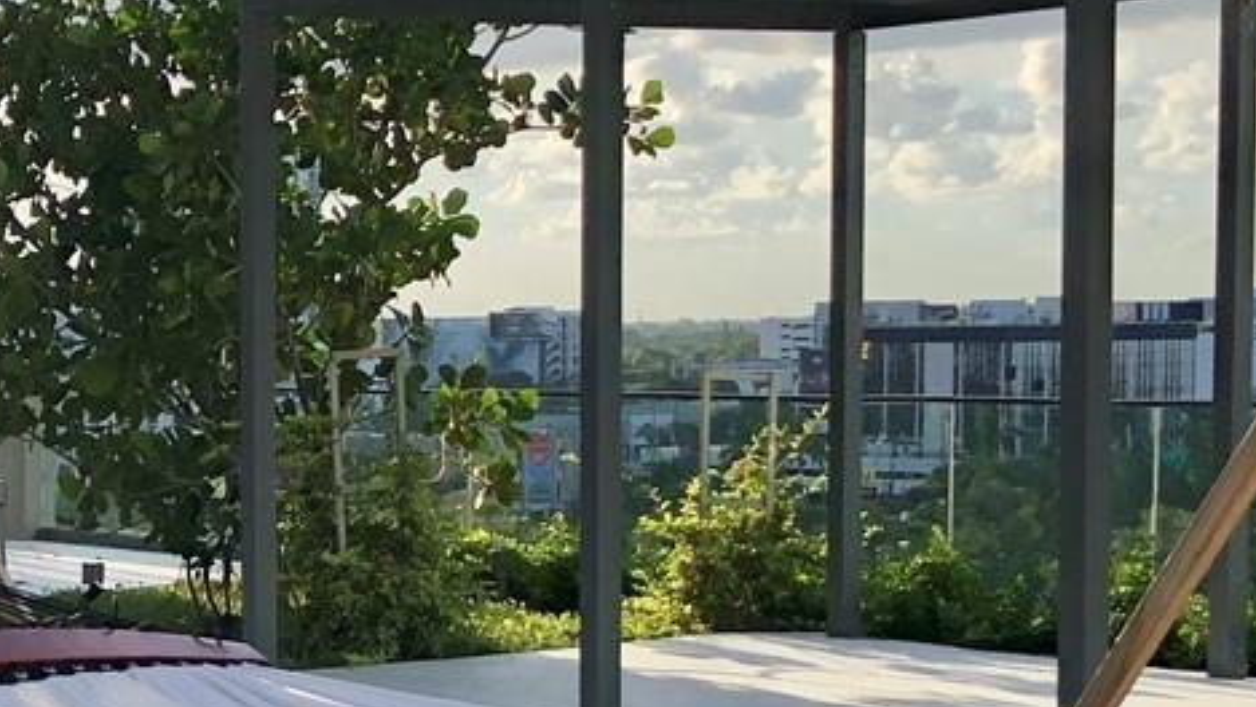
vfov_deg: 11.6
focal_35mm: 104
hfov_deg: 19.9
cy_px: 659
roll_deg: +1.5
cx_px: 11
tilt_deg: -4.8
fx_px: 3464
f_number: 1.8
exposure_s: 1/1245
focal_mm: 4
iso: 20
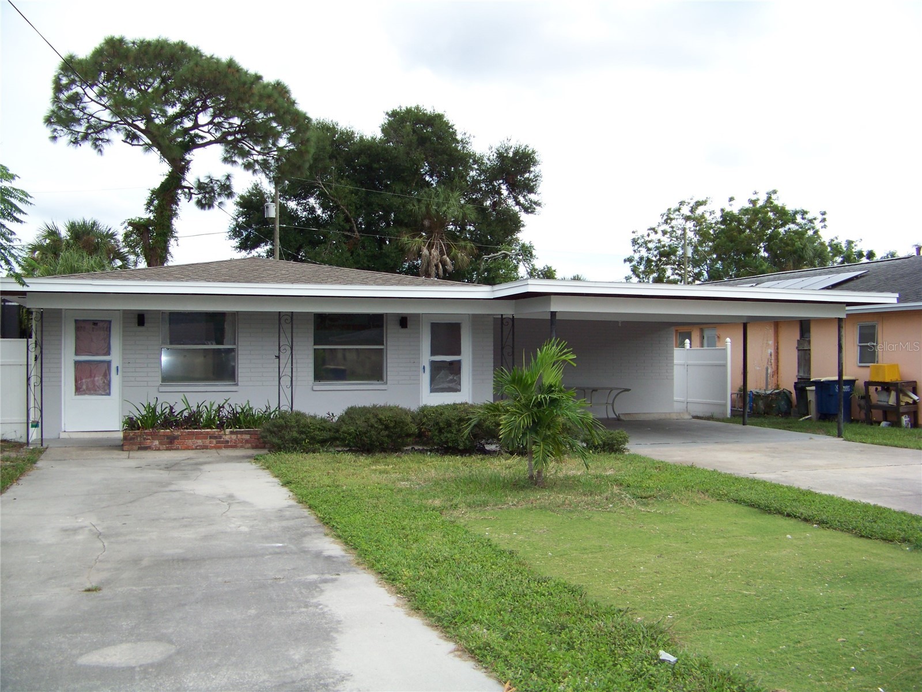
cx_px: 461
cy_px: 346
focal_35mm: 36
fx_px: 959
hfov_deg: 51.4
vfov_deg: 39.7
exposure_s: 1/500
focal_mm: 5.85
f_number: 2.8
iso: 67
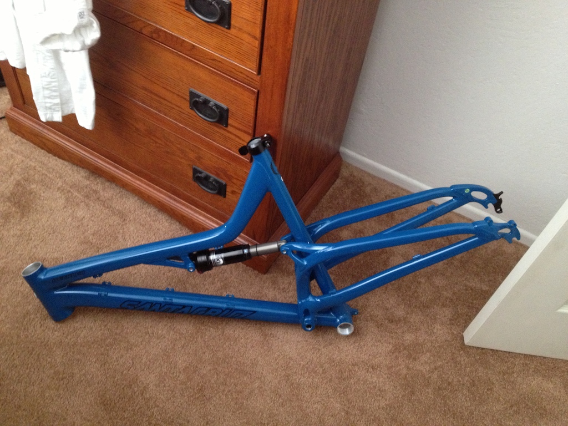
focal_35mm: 35
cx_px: 284
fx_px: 574
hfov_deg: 52.6
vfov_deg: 40.7
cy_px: 213
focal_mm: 4.28
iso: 400
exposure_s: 1/20
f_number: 2.4
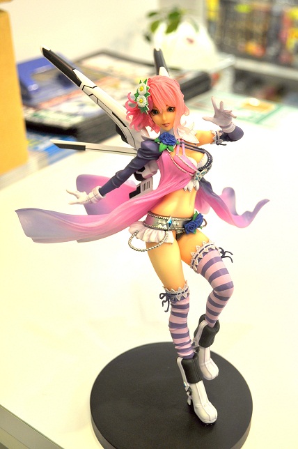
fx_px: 560
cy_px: 224
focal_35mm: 45
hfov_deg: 29.8
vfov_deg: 43.6
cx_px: 149
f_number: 5.6
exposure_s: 1/125
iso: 220
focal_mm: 30
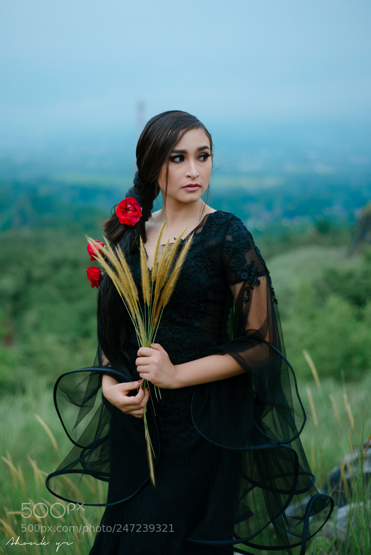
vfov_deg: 39.6
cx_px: 186
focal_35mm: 50
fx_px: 772
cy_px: 278
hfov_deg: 27.0
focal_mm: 50
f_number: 2.2
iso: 64
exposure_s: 1/160
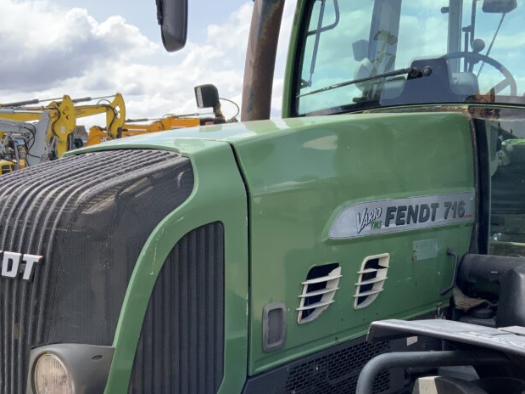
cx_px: 274
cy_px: 279
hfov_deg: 39.7
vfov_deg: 29.9
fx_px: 728
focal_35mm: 48
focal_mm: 3
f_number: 1.8
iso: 16
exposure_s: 1/855
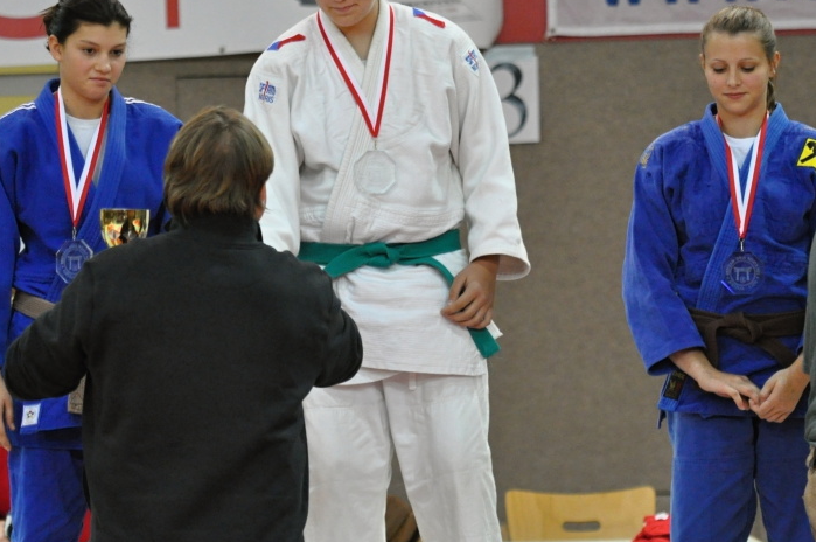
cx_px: 377
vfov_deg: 5.8
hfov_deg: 8.7
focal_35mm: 237
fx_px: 5359
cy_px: 157
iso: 2500
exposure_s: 1/400
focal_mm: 105
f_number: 2.8
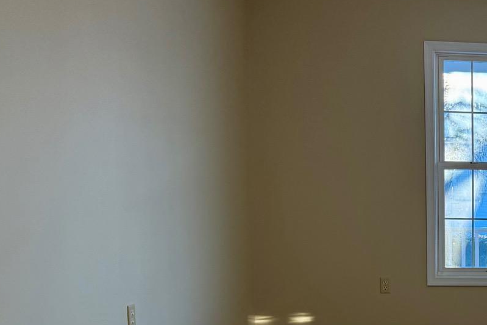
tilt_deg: -6.1
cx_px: 615
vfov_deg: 20.9
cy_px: 274
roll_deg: -1.6
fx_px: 866
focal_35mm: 64
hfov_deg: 27.0
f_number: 1.78
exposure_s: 1/145
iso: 100
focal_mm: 6.76
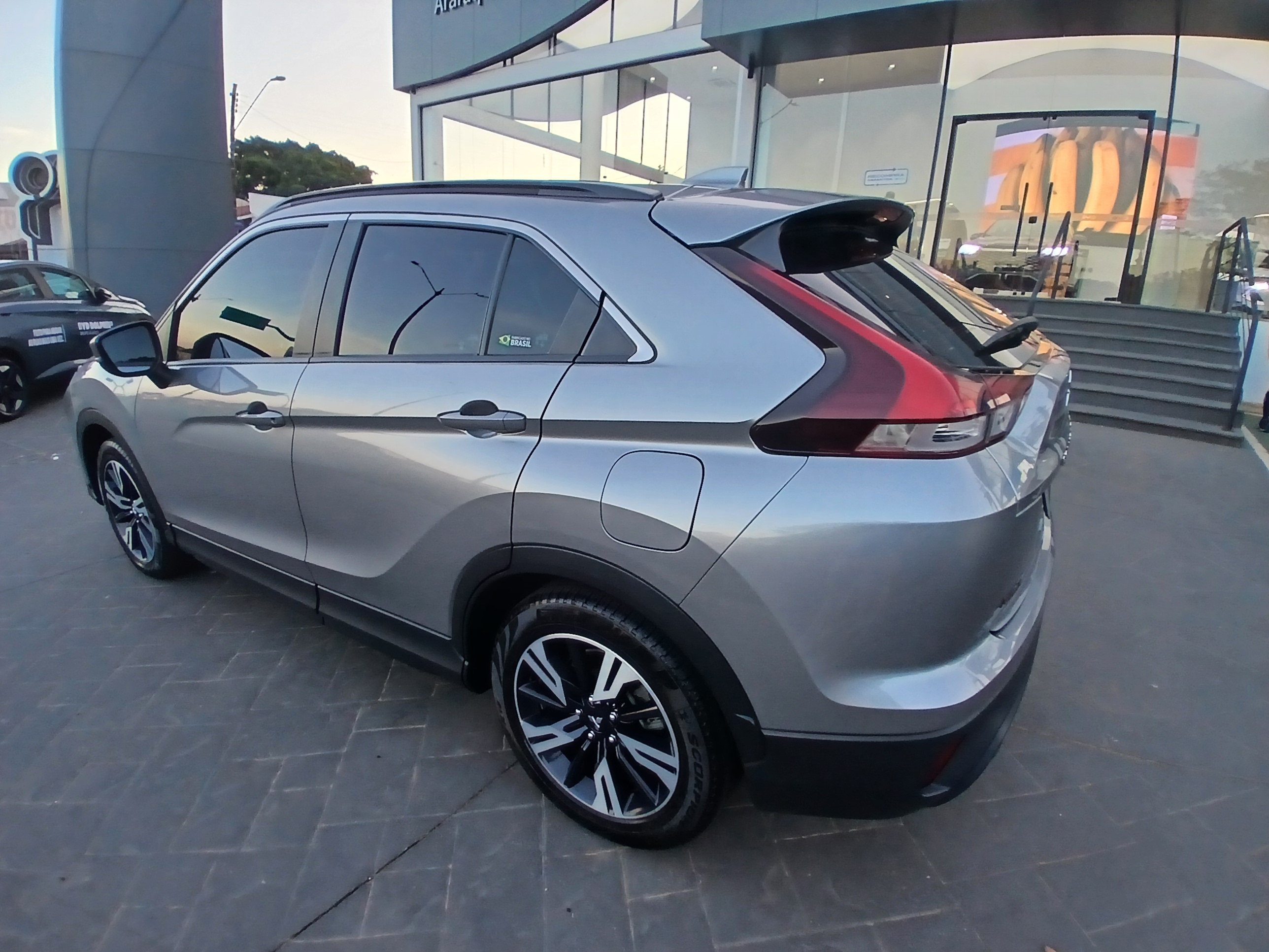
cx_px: 634
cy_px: 476
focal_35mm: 17
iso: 64
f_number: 2.2
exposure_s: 1/60
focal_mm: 1.4
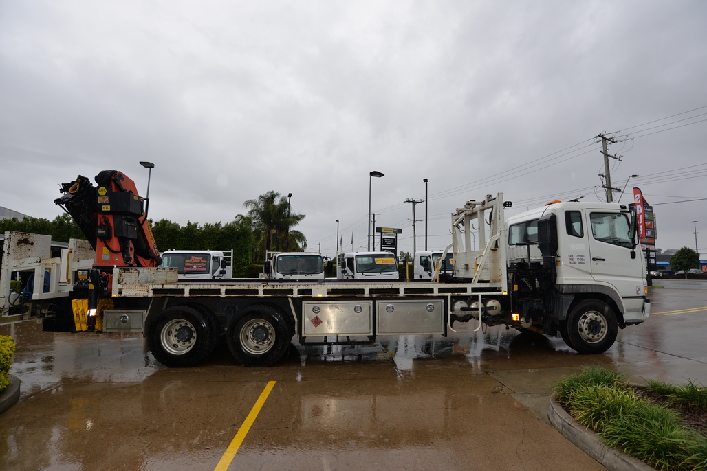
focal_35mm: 18
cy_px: 236
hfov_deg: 90.0
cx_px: 354
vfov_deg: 67.4
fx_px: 354
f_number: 5
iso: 100
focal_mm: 18
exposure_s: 1/200
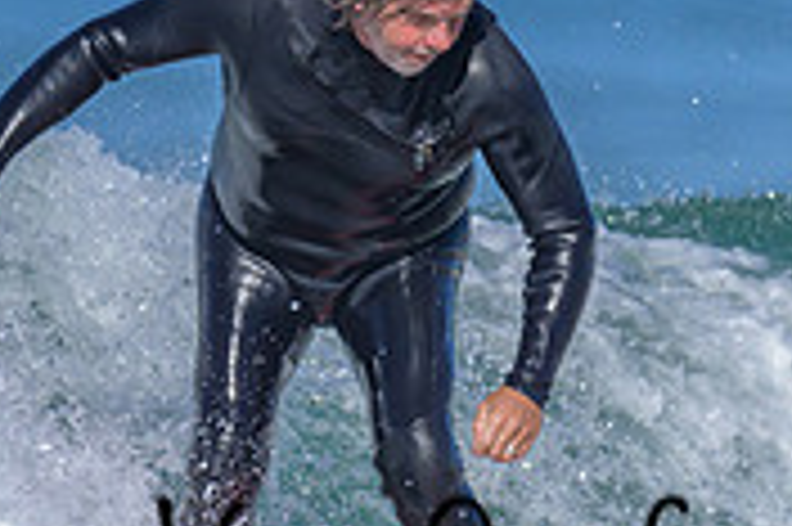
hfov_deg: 0.7
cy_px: 474
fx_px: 62574
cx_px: 693
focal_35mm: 2847
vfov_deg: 0.5
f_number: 6.3
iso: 220
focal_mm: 800
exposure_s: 1/2000
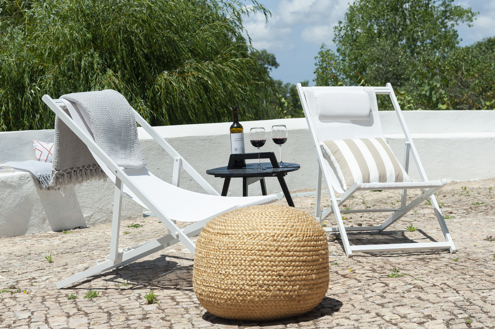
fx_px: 962
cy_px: 164
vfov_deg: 19.4
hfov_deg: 28.9
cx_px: 248
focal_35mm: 70
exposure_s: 1/400
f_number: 11
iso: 200
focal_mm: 70
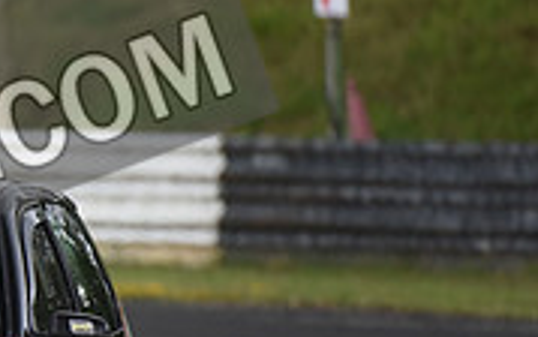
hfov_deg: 1.6
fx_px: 19346
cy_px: 167
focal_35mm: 1319
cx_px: -331
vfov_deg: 1.0
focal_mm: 400
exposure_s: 1/1000
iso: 1600
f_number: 4
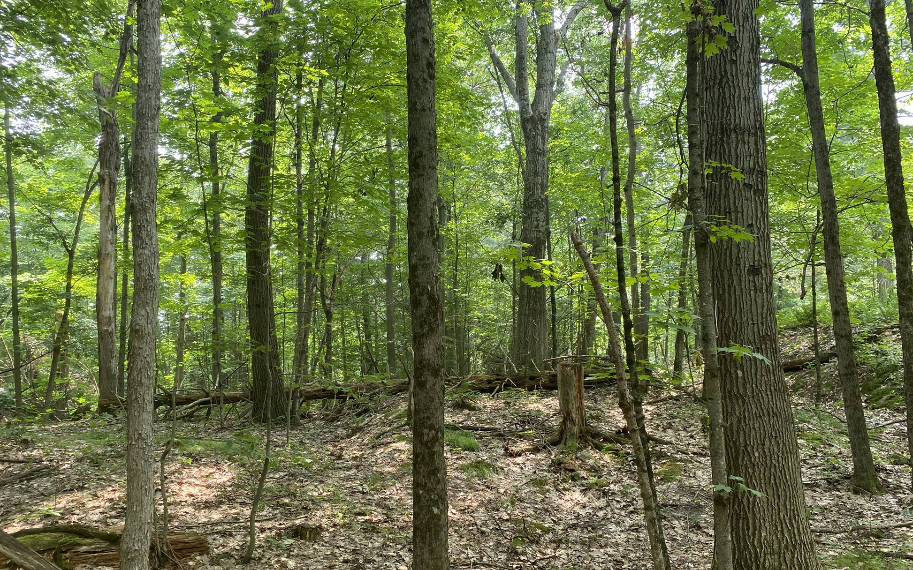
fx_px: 722
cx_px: 441
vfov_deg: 42.9
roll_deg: +2.0
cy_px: 341
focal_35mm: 29
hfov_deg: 64.6
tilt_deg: +7.3
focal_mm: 4.25
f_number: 1.8
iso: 64
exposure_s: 1/121
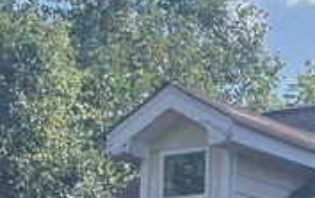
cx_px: 397
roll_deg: -0.7
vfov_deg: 7.7
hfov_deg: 12.8
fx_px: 1366
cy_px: 474
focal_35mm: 159
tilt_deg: -1.0
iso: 50
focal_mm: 5.1
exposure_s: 1/1600
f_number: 1.6
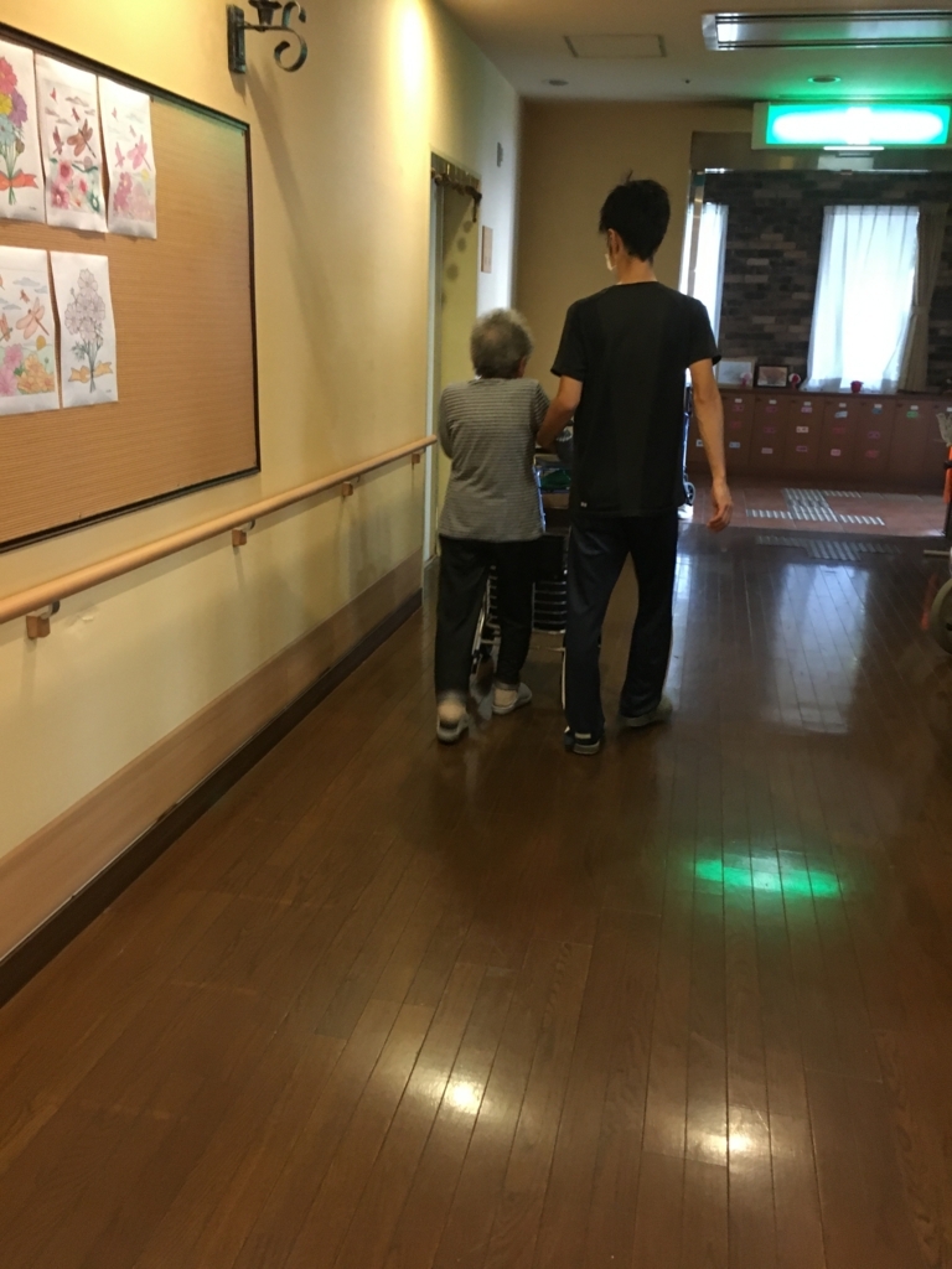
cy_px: 634
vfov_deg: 61.7
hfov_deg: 48.2
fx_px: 1063
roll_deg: -0.7
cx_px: 476
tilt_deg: -16.5
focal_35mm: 29
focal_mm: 4.15
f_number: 2.2
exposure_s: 1/17
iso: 200
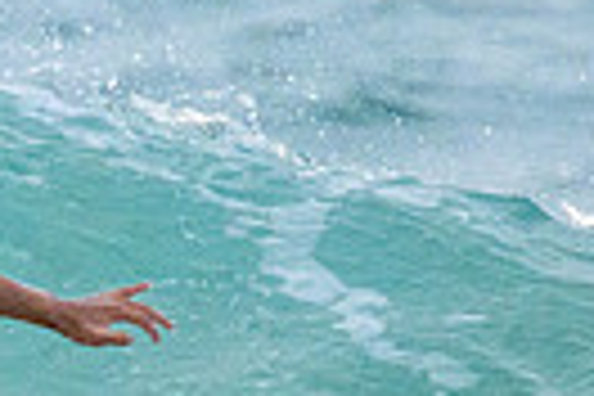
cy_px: 532
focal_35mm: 4835
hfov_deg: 0.4
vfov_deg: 0.3
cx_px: -366
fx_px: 79771
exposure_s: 1/2000
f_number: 11
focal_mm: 800
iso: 3200
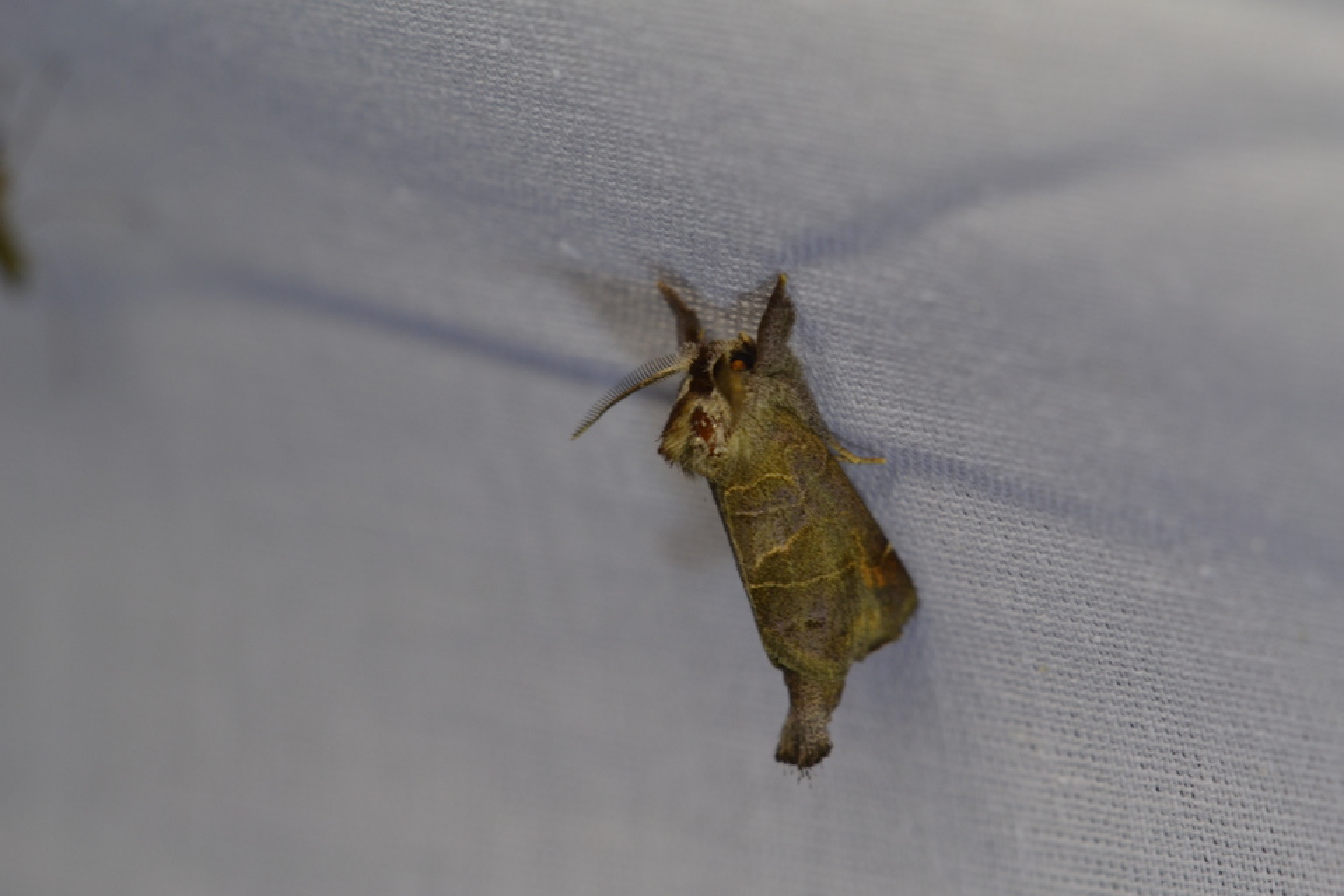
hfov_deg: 7.4
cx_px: 672
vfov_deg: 5.0
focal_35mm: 278
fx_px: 10359
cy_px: 448
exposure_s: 1/125
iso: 400
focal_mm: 185
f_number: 5.6
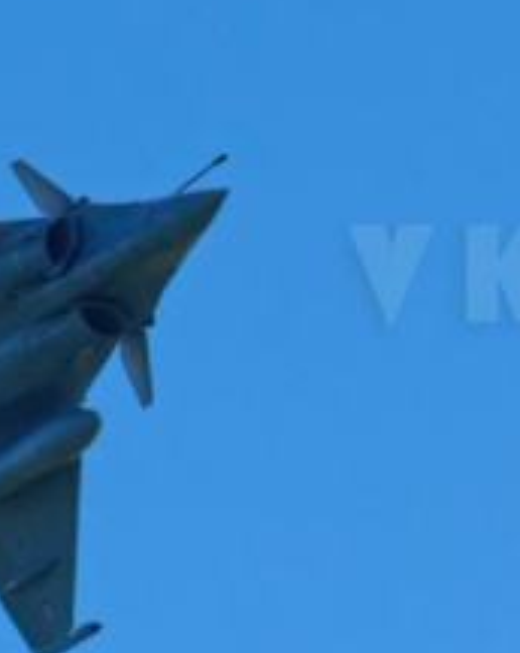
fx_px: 20122
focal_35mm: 1043
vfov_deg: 1.9
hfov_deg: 1.5
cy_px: 366
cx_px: 163
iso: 100
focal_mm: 200
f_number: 11
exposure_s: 1/2000
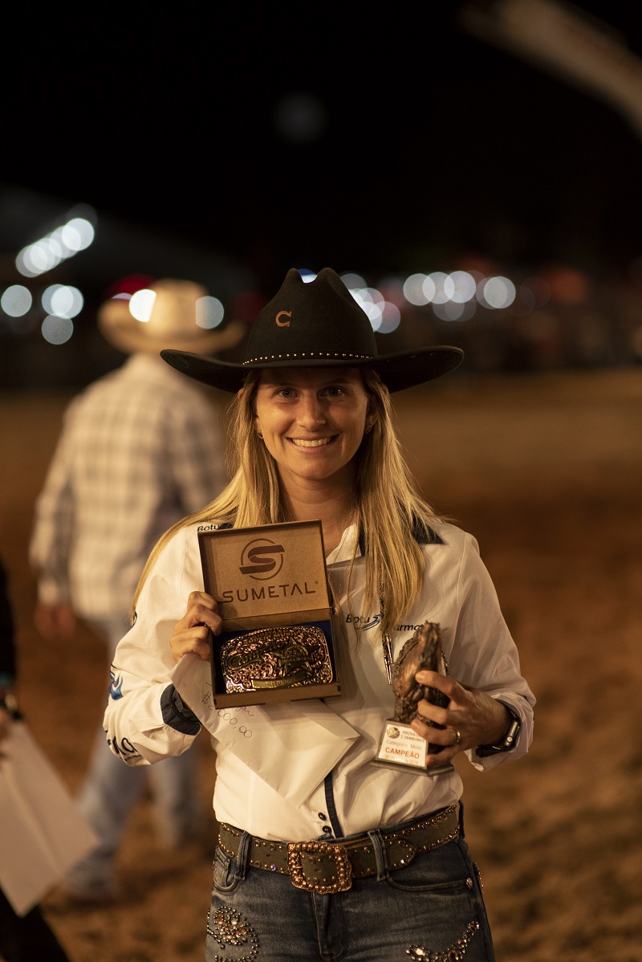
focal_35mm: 85
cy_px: 481
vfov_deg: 23.9
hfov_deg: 16.1
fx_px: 2271
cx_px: 321
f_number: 2
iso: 2000
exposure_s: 1/1600
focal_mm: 85
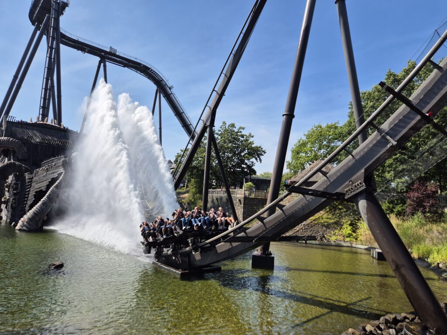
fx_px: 297
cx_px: 224
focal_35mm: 23
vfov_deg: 58.9
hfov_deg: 73.9
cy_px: 168
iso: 25
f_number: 1.8
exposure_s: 1/1896
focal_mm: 5.4
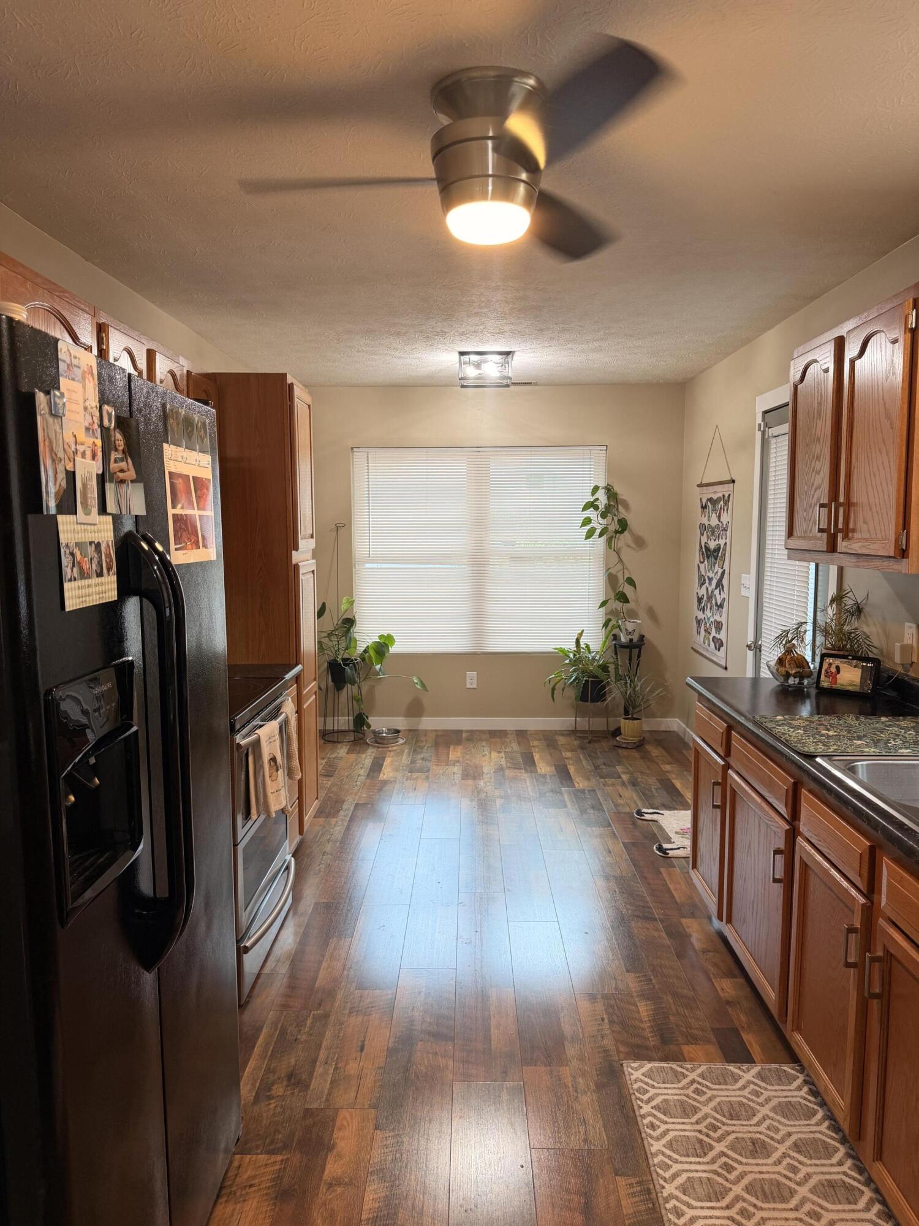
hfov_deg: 56.8
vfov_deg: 71.6
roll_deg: -0.7
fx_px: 850
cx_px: 460
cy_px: 613
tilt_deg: -6.2
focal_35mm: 24
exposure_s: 1/60
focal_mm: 6.76
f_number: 1.78
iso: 125
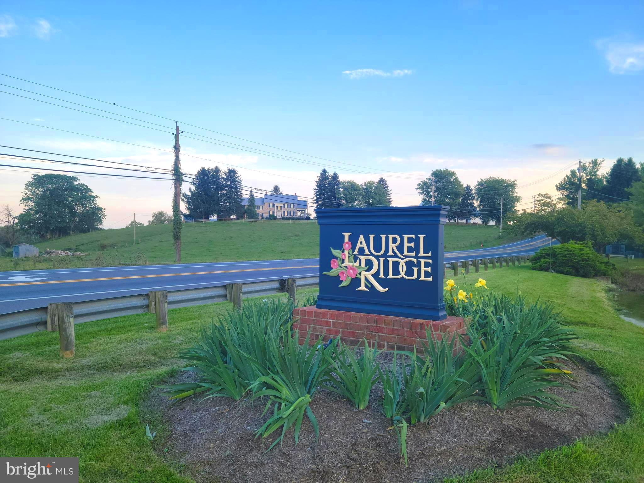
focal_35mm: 28
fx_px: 521
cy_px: 242
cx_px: 322
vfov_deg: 49.7
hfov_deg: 63.4
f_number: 2
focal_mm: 5.9
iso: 25
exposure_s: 1/127
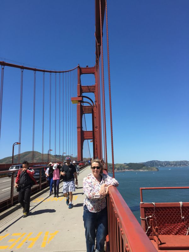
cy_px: 126
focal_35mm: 29
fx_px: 211
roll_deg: +1.5
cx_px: 94
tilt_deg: +9.5
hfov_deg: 48.2
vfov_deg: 61.7
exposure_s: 1/1672
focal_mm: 4.15
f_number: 2.2
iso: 25
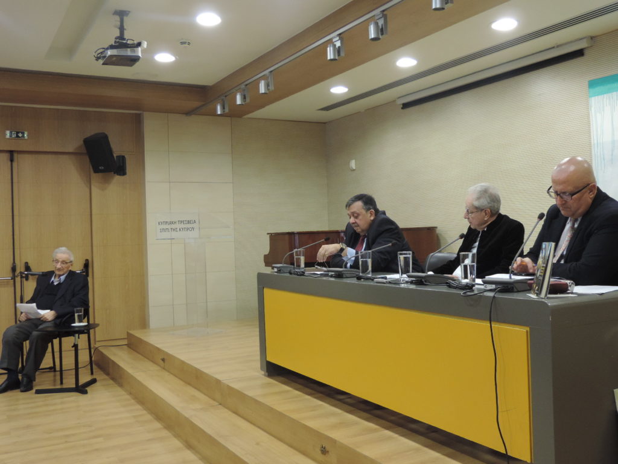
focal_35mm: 35
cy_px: 232
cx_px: 309
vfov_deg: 40.7
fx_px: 625
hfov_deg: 52.6
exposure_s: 1/25
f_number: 3.3
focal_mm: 6.2
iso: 400
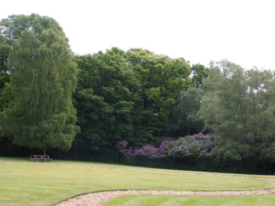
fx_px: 334
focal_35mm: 42
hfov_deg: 44.8
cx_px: 145
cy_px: 114
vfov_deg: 34.3
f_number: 4.7
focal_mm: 6.6
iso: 80
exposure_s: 1/150
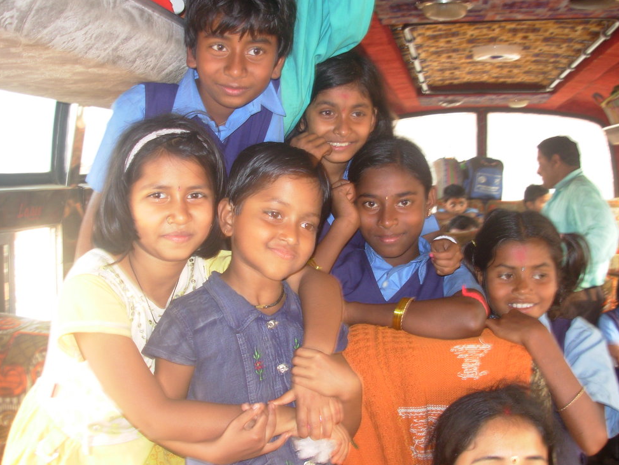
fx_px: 715
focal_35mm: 40
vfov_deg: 36.0
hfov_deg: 46.8
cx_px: 309
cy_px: 238
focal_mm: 6.3
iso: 50
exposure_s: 1/6.7
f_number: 2.9
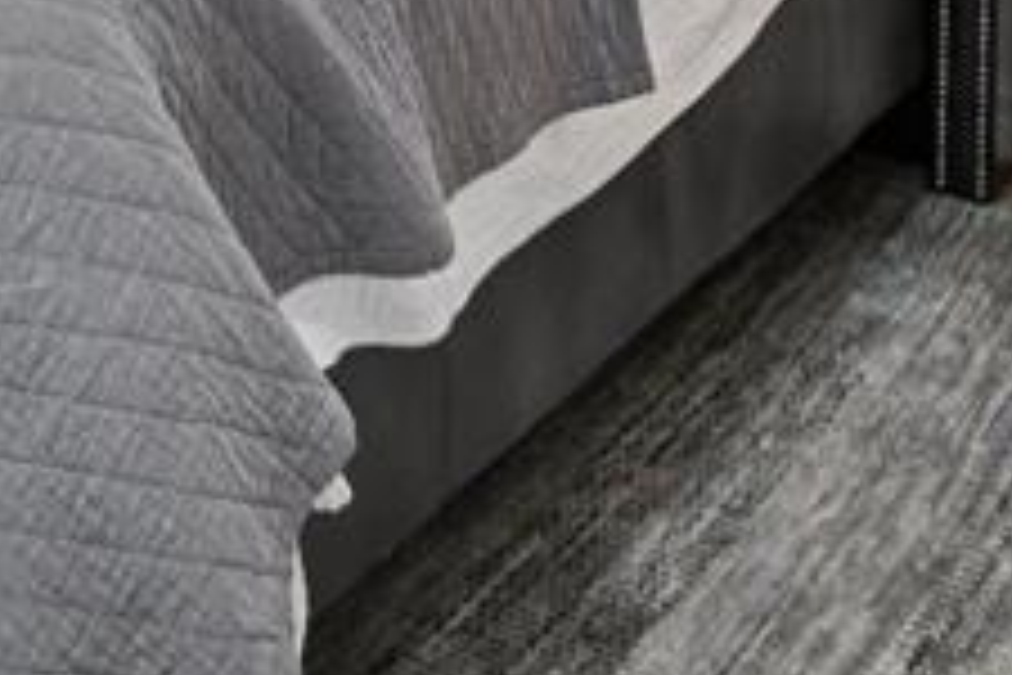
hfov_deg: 18.8
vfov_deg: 13.4
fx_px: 2305
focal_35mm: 82
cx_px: -832
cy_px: -806
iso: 400
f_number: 8
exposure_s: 1/15
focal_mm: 18
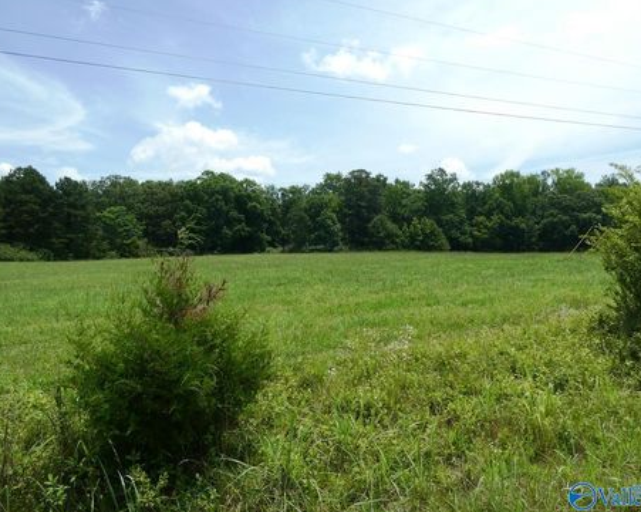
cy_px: 254
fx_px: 493
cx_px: 320
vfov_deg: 54.9
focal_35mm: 26
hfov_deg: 66.1
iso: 80
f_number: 3.3
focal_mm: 4.3
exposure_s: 1/1000
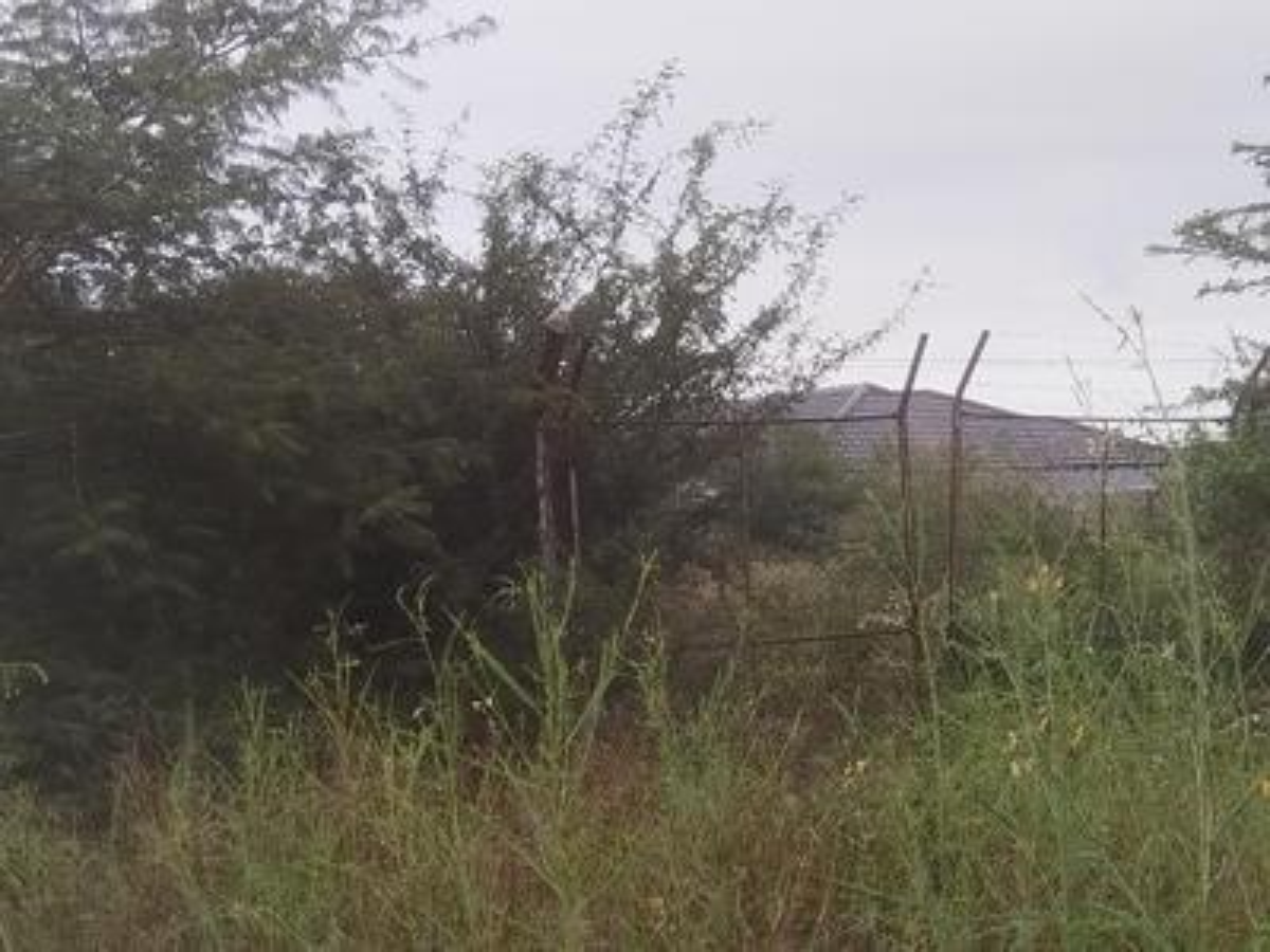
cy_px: 476
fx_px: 1944
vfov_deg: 27.5
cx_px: 635
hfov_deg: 36.2
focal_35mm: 53
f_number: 1.9
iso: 110
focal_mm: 4.95
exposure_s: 1/100
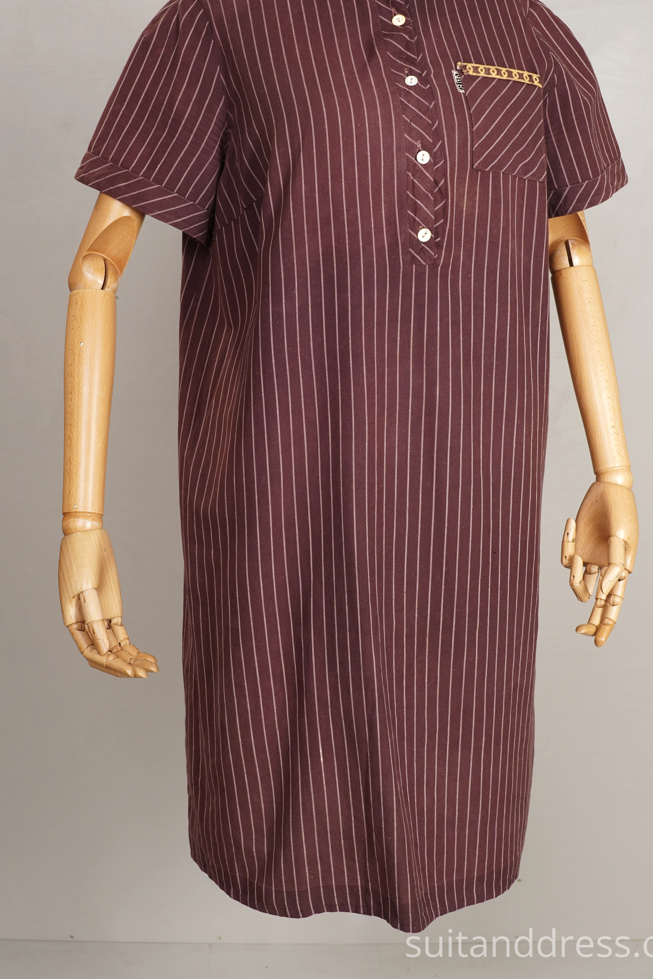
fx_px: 1578
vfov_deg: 34.4
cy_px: 408
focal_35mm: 58
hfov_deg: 23.4
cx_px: 355
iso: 200
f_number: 7.1
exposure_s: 1/13
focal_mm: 32
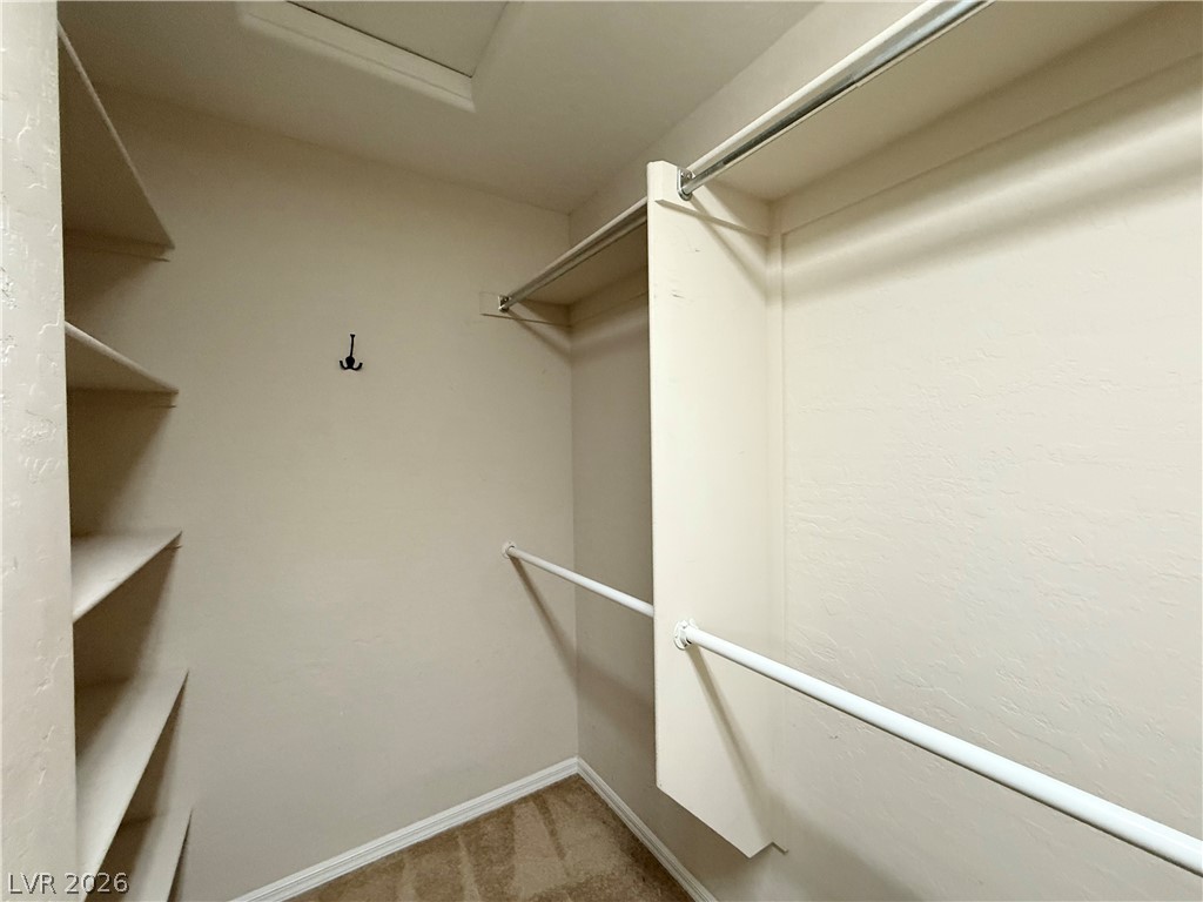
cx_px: 602
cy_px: 451
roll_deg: +0.6
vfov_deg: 85.7
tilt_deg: -1.3
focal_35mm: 14
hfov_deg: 102.1
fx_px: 487
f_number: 2.2
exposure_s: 1/60
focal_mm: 2.22
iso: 500
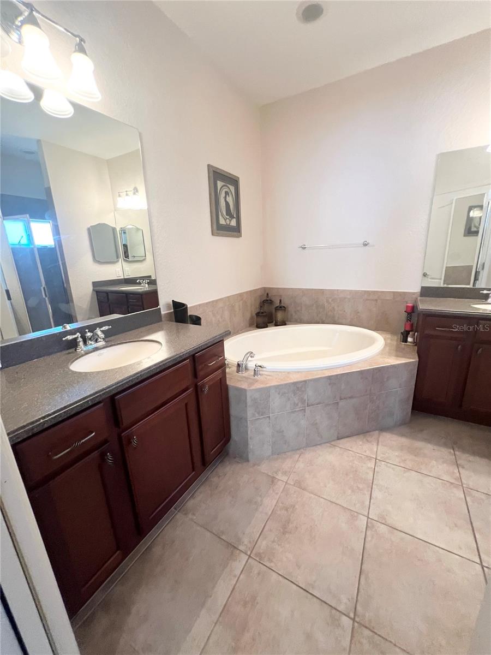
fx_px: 246
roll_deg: +2.8
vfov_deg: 106.2
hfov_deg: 89.9
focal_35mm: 13
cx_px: 246
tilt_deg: -11.2
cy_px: 328
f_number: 1.8
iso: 320
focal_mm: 1.57
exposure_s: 1/60
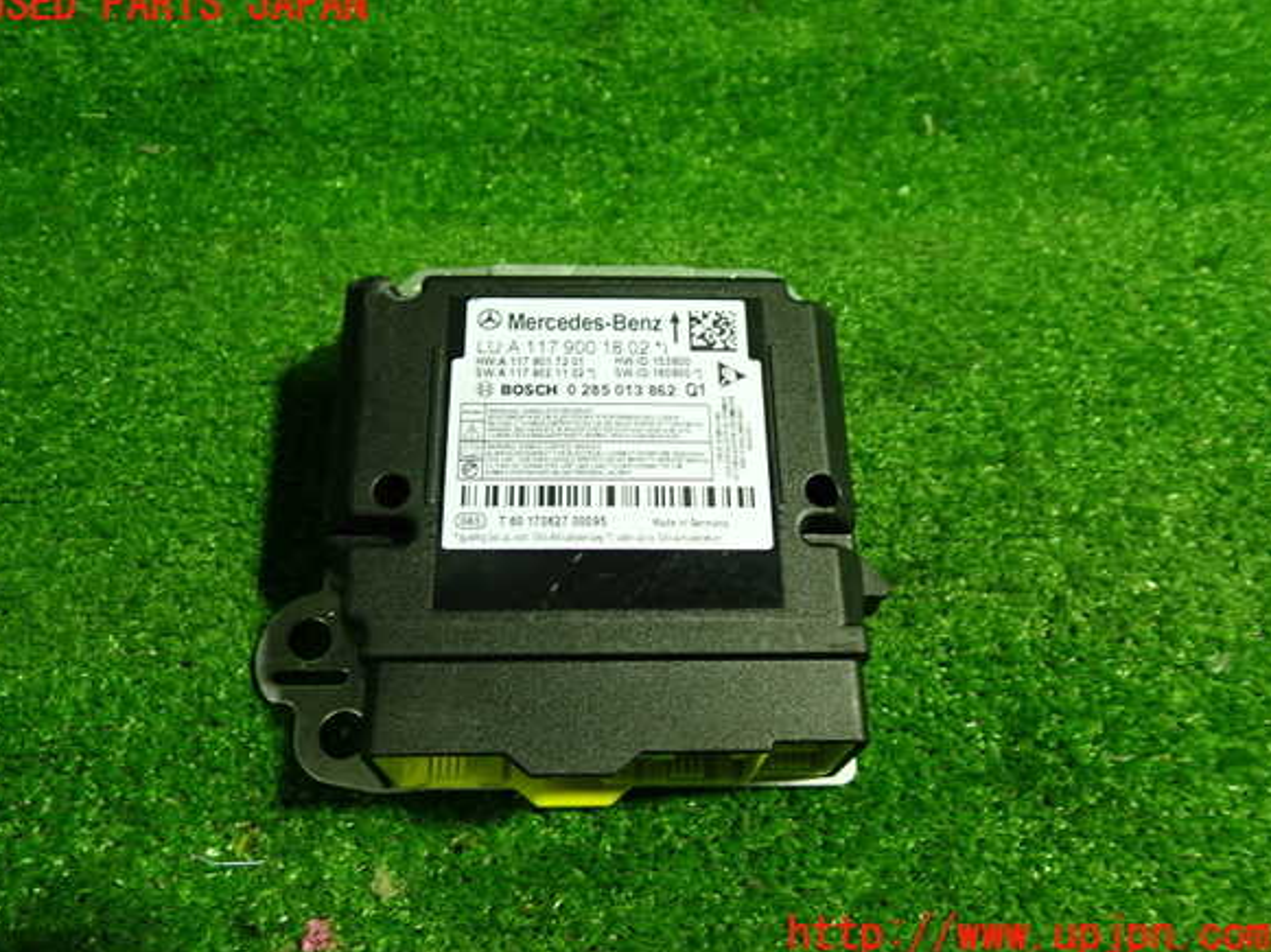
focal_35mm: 31
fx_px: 1138
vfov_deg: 45.4
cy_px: 471
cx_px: 626
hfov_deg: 58.4
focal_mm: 5.4
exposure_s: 1/30
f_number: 2.3
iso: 250
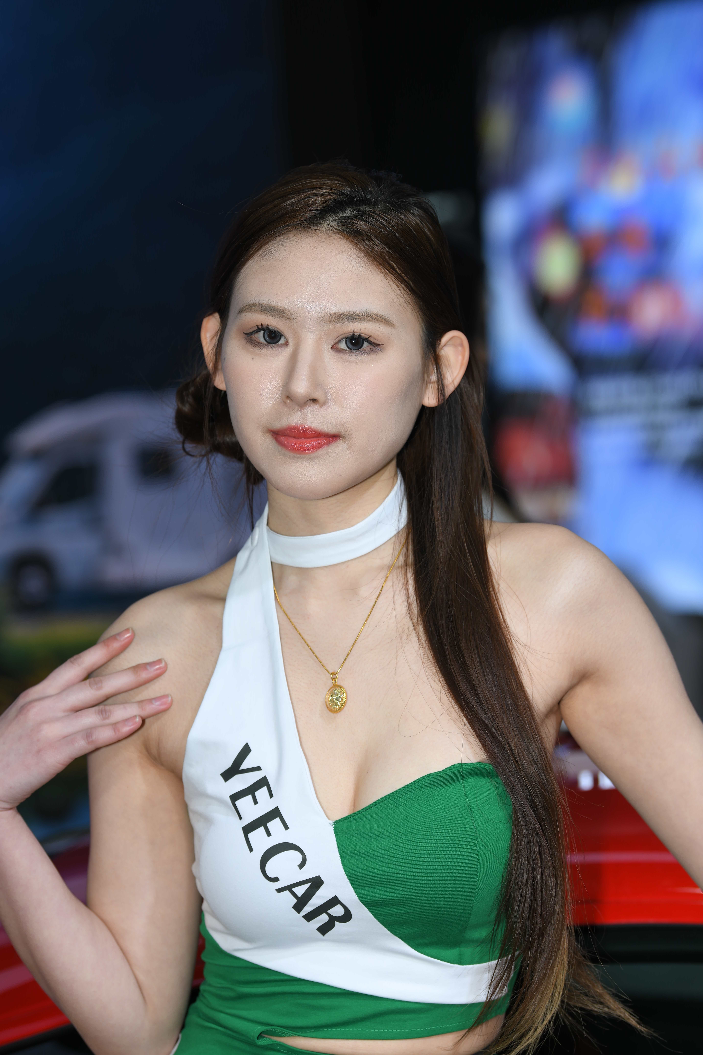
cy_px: 528
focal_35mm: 120
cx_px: 352
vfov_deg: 17.1
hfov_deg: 11.4
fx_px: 3515
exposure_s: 1/200
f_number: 4.5
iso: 160
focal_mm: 120
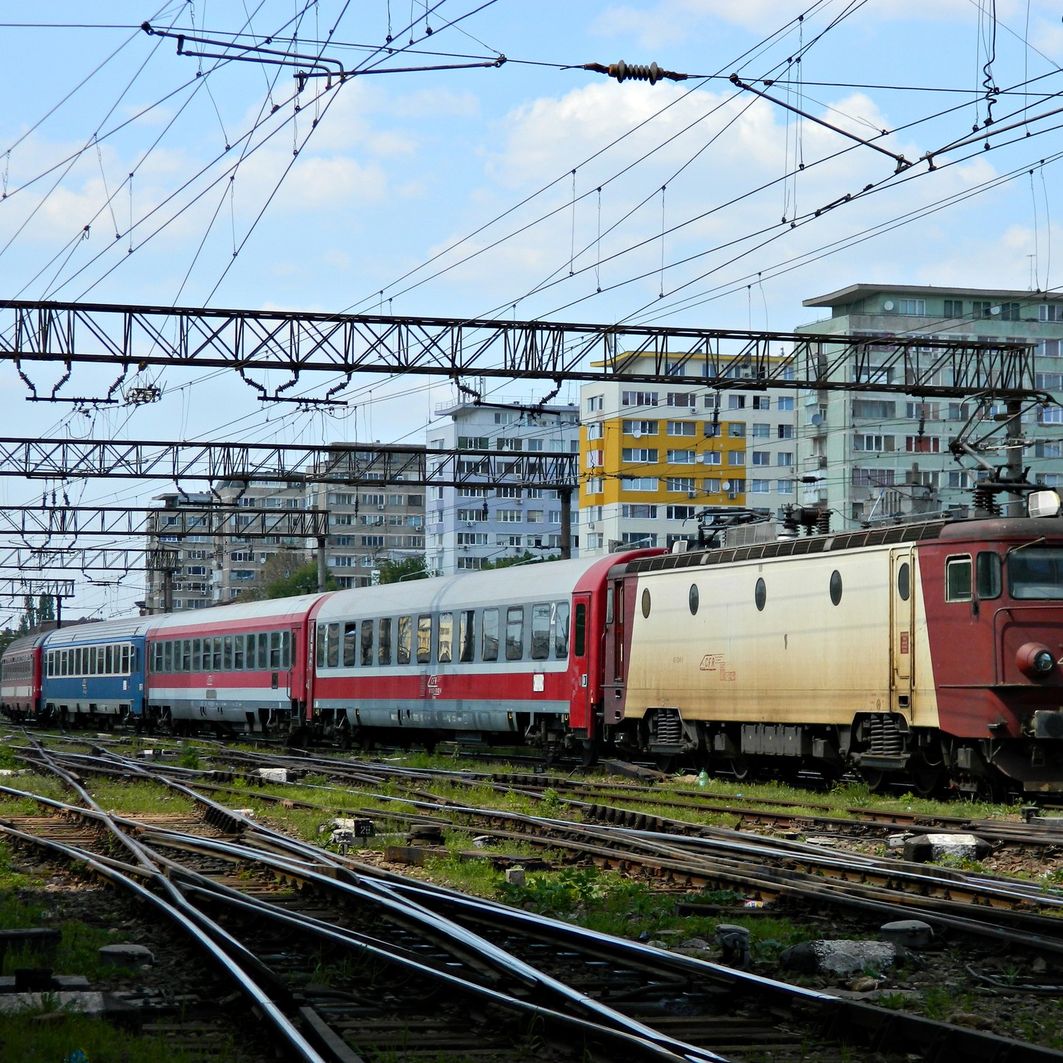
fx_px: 3474
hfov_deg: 17.4
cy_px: 533
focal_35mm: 100
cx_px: 638
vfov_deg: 17.4
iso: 80
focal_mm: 15.1
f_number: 4.2
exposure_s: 1/500
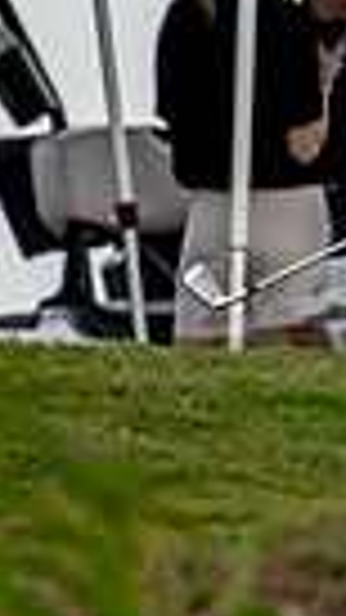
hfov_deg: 0.5
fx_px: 42449
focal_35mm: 2601
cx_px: 795
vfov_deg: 0.8
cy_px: -106
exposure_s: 1/2000
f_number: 5.6
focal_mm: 390
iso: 360
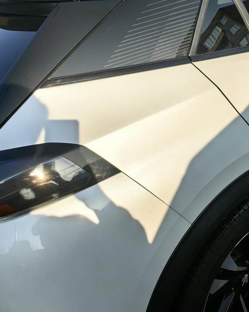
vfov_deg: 55.6
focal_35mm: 31
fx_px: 286
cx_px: 238
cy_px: 97
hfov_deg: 42.0
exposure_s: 1/1802
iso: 50
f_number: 2.2
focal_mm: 1.76
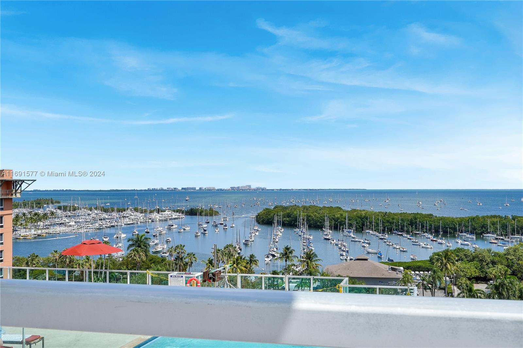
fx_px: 595
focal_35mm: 41
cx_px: 262
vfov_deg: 32.6
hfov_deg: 47.4
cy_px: 174
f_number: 16
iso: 250
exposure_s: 1/1600
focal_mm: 27.5
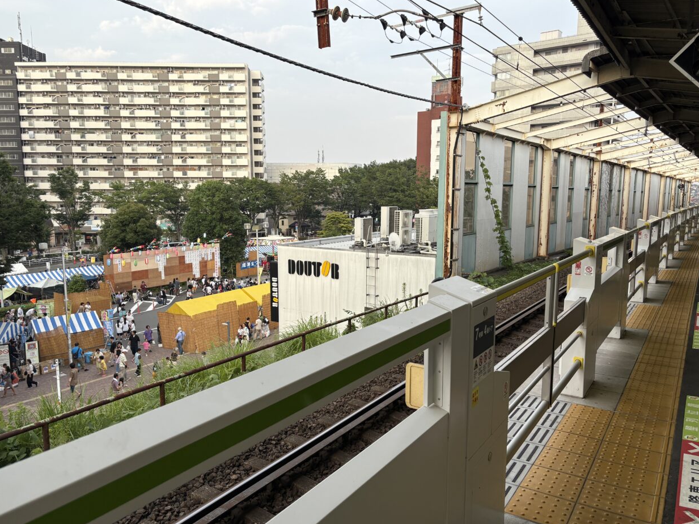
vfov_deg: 51.3
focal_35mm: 27
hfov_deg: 65.3
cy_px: 265
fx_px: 545
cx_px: 343
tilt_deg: -7.9
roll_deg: +1.1
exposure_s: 1/884
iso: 50
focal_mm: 5.96
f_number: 1.6
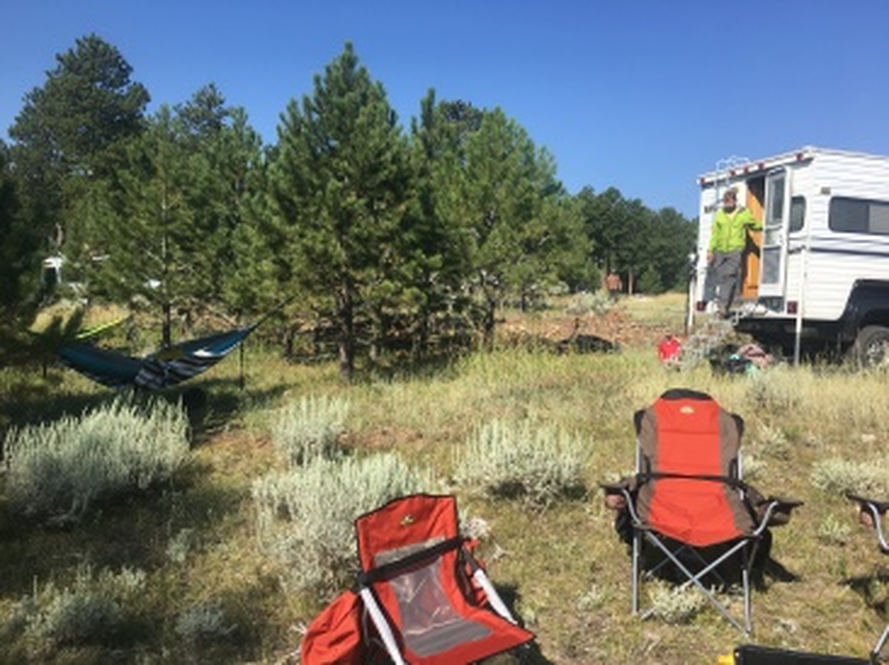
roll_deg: -0.8
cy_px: 332
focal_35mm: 29
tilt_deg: -0.5
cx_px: 444
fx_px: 744
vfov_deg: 48.2
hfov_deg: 61.7
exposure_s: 1/1166
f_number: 2.2
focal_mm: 4.15
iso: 25
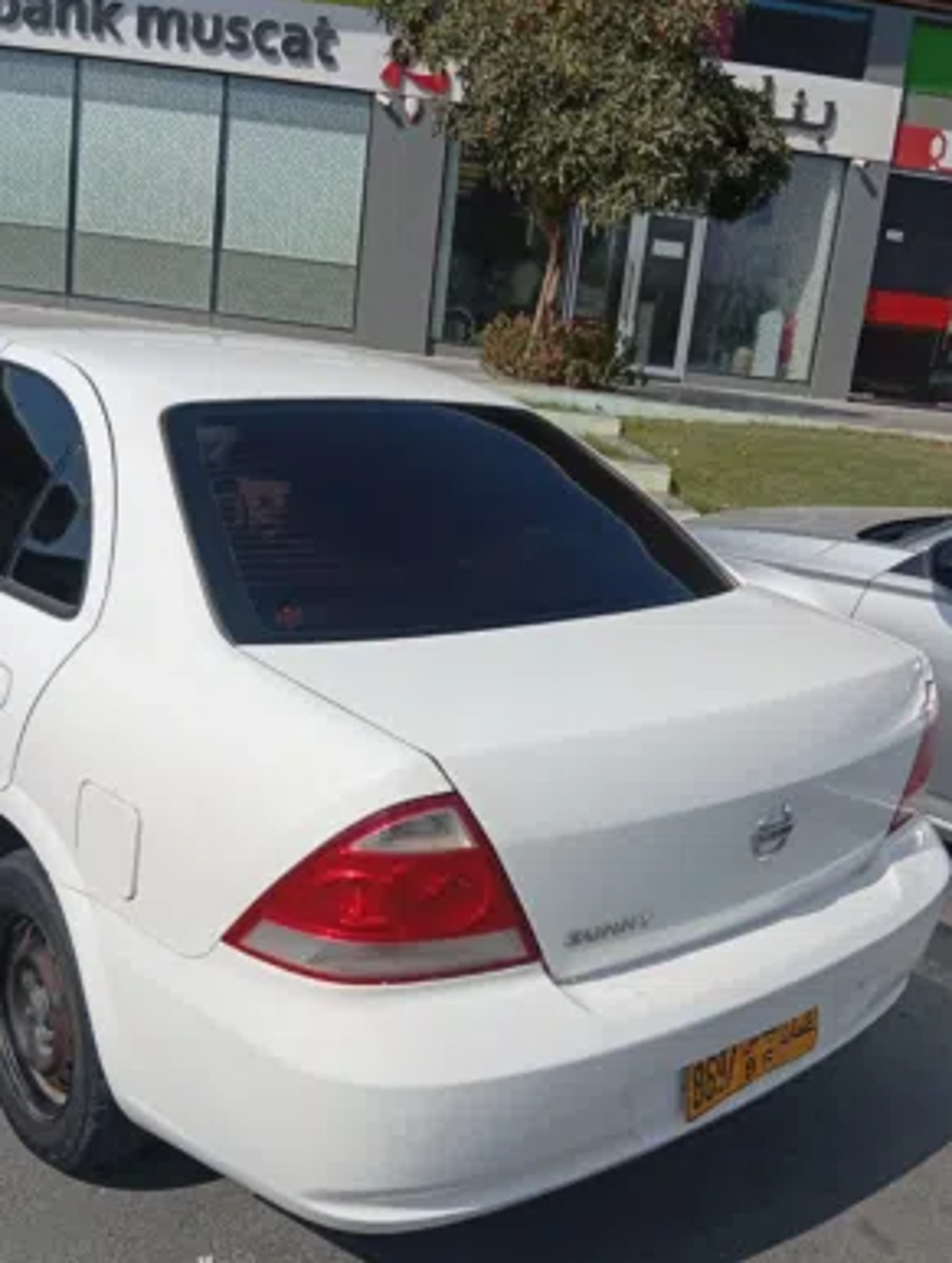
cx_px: 478
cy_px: 635
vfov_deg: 53.9
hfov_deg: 41.9
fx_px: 1243
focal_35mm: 34
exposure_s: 1/1508
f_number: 1.8
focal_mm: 3.96
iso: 51
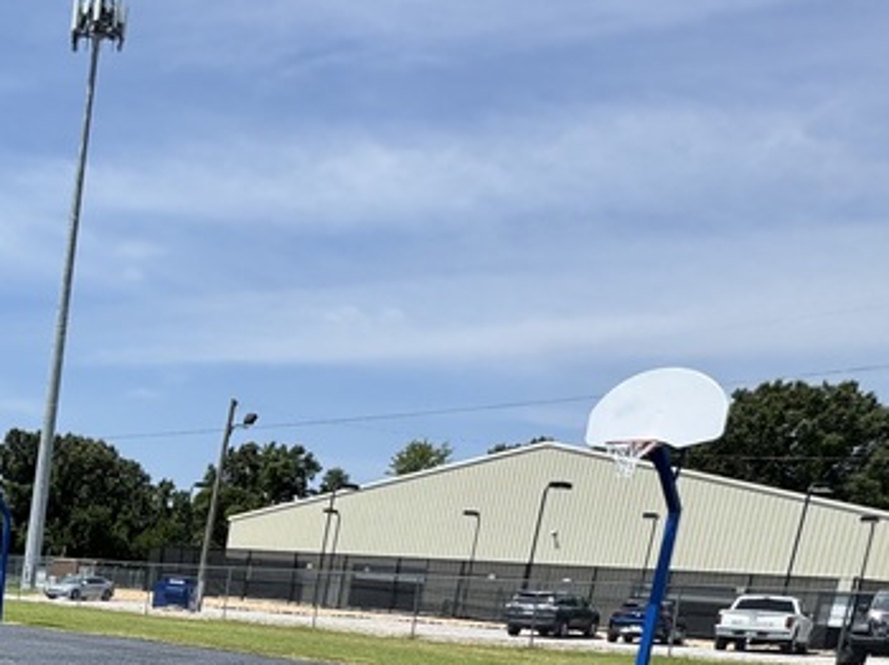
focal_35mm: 41
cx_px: -183
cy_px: 739
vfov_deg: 31.1
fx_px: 1052
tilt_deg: -9.7
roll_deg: -5.3
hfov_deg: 35.7
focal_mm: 2.22
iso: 40
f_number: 2.2
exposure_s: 1/1672
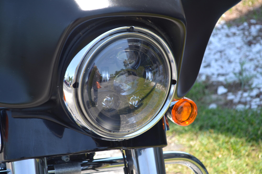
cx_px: 131
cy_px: 87
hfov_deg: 24.6
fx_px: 600
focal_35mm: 82
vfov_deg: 16.6
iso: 100
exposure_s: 1/100
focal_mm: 55
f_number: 5.6
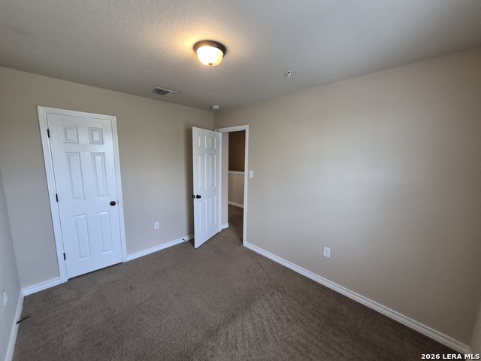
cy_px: 180
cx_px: 240
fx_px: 181
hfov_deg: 106.2
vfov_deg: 89.9
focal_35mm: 13
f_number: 2.2
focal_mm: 1.74
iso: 200
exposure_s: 1/60
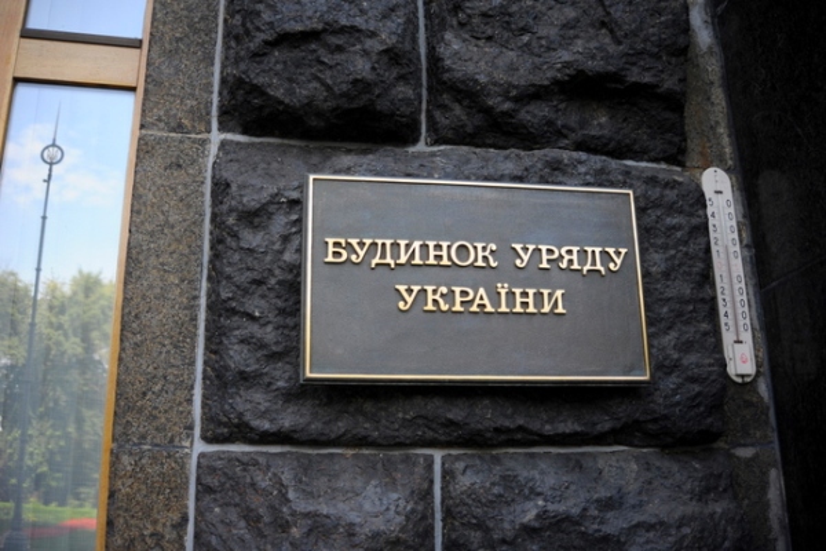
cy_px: 276
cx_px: 413
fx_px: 803
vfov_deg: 37.9
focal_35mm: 35
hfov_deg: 54.4
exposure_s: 1/320
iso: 400
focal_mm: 35
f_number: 4
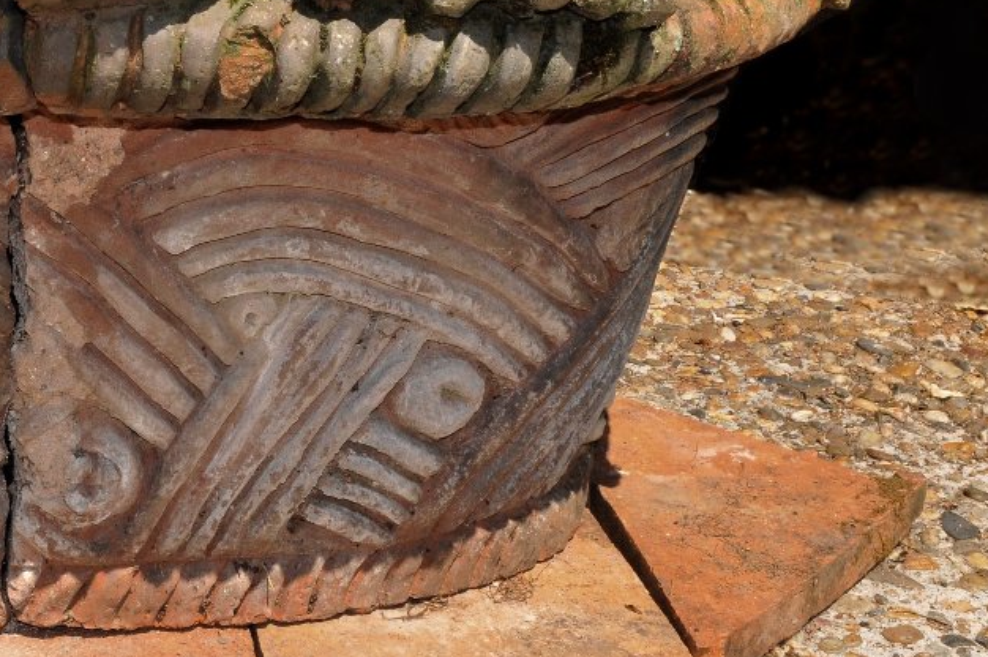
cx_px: 123
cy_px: 182
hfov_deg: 28.3
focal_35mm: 69
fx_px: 1892
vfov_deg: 19.6
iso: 800
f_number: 20
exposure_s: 1/250
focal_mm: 24
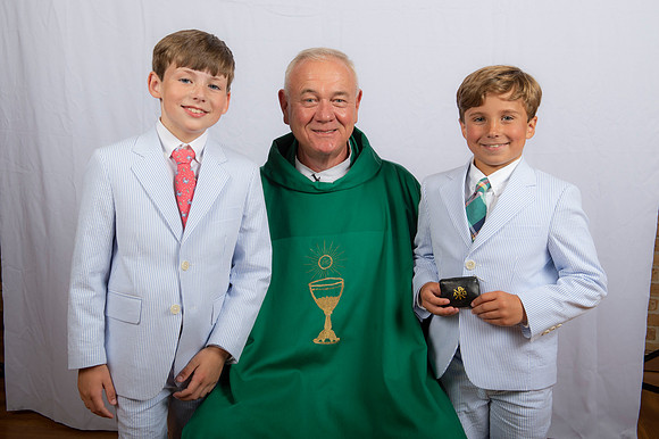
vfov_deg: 28.0
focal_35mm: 48
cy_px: 220
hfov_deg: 41.1
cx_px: 330
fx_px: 878
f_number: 8
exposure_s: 1/200
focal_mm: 48
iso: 320
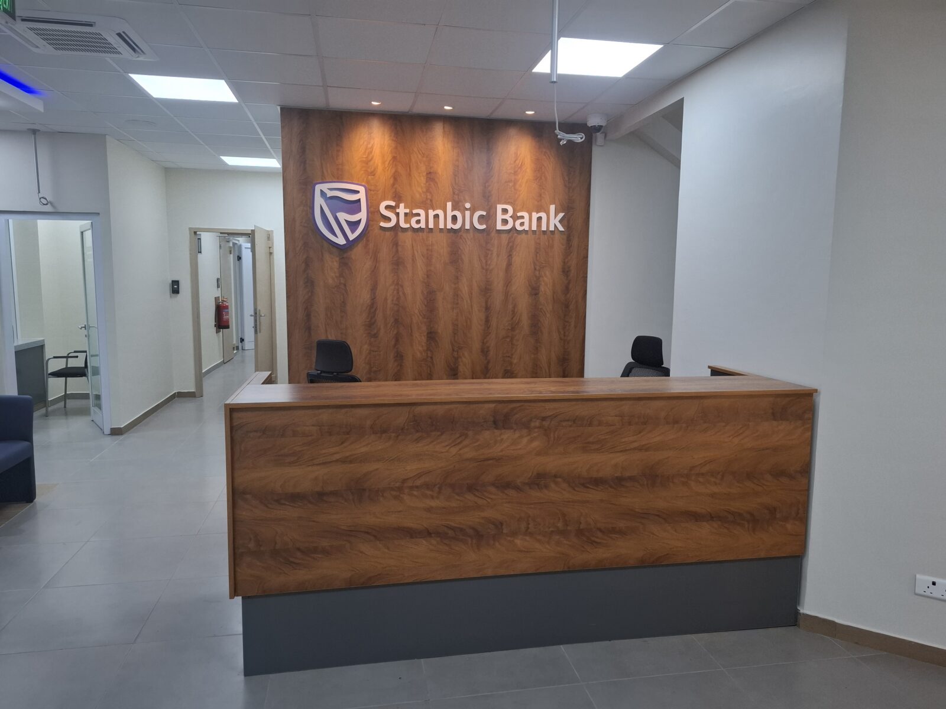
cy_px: 354
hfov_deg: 73.9
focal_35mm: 23
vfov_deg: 58.9
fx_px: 629
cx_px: 473
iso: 100
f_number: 1.8
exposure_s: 1/100
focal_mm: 5.54
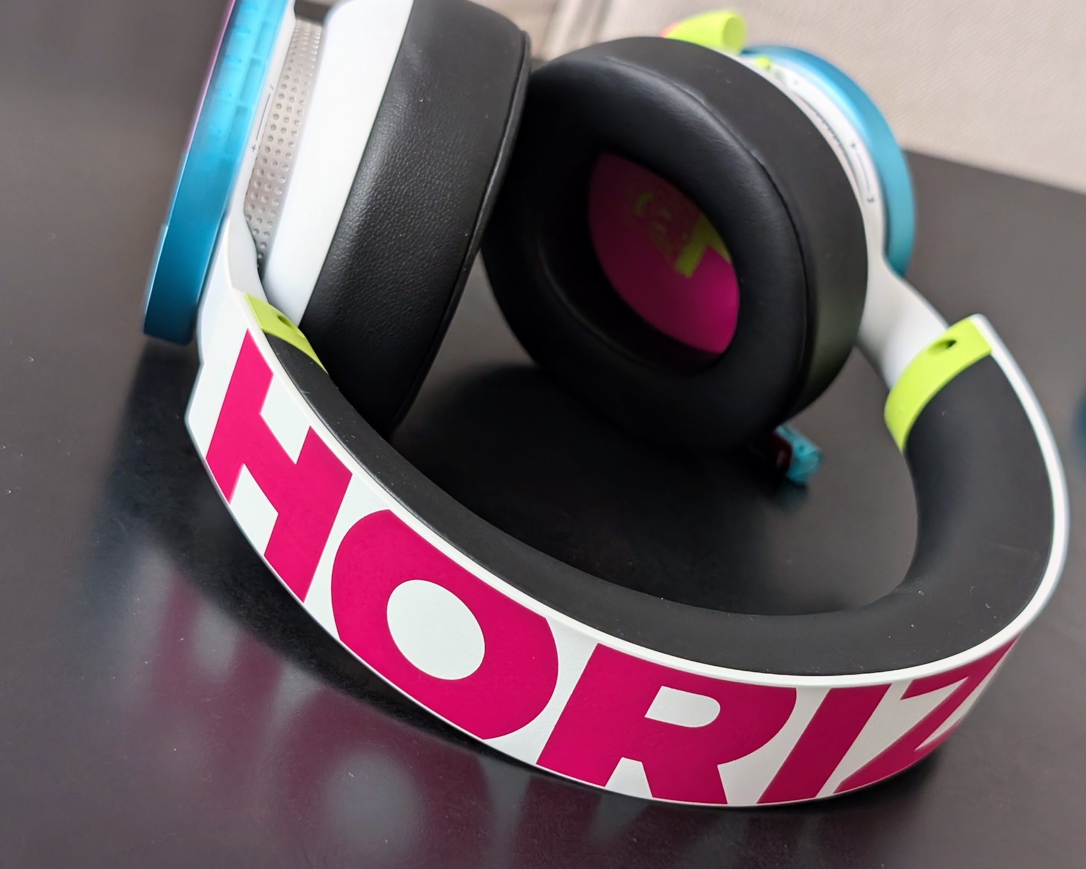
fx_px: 1639
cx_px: 551
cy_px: 434
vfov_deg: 29.7
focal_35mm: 51
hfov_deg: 36.6
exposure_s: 1/111
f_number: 1.68
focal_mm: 6.9
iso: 248
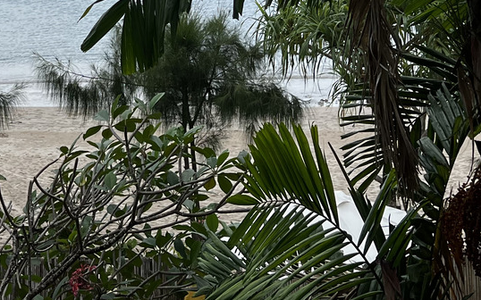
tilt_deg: -3.3
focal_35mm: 82
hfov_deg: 25.0
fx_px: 1075
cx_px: 146
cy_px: -45
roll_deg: +2.2
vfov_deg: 15.4
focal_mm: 5.7
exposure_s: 1/4831
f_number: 1.5
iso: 50
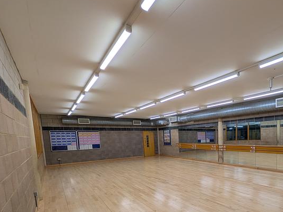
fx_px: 172
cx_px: 208
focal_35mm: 21
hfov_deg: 74.1
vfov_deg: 60.9
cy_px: 152
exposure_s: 1/320
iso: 45
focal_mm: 1.85
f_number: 2.2
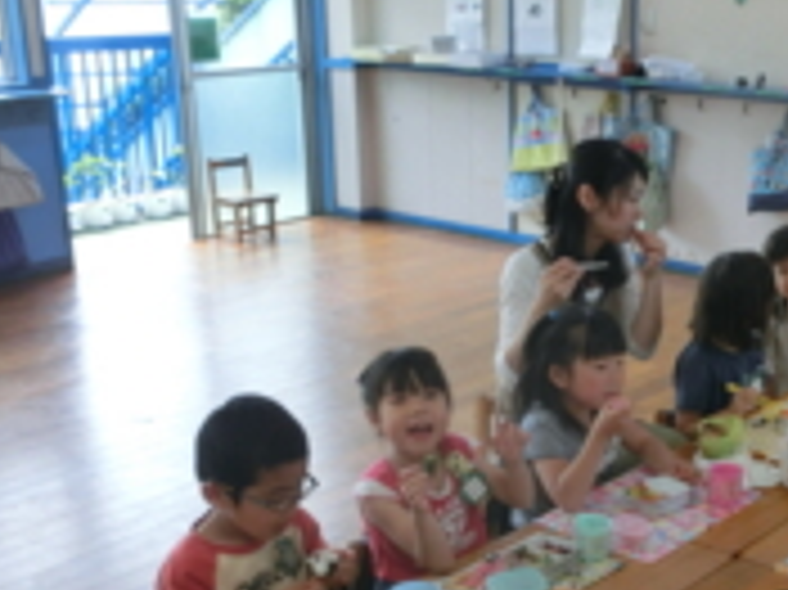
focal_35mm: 55
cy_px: 419
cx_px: 612
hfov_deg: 34.1
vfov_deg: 26.3
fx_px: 1251
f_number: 3
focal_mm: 4.24
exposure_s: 1/125
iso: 100
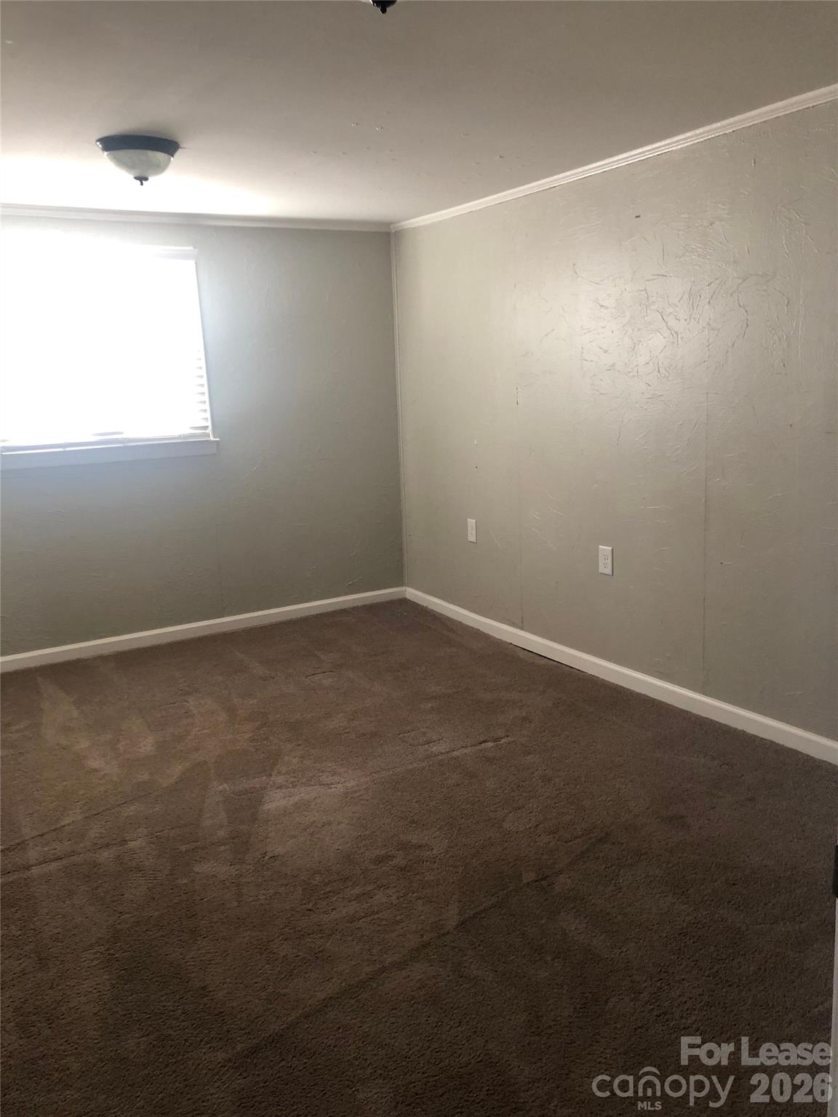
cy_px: 558
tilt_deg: -11.0
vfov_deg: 63.4
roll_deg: +1.5
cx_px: 419
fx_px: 904
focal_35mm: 28
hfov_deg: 49.7
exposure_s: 1/24
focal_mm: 3.99
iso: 40
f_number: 1.8
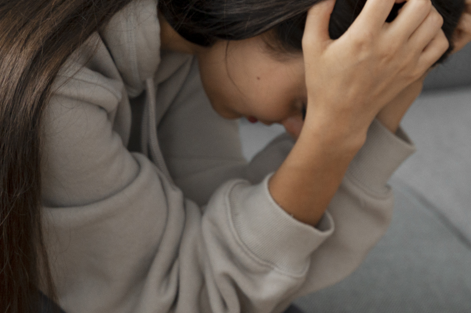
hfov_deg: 9.4
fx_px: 2824
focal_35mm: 216
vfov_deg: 6.3
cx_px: 566
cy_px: 201
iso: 500
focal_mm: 75
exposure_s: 1/200
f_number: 3.2
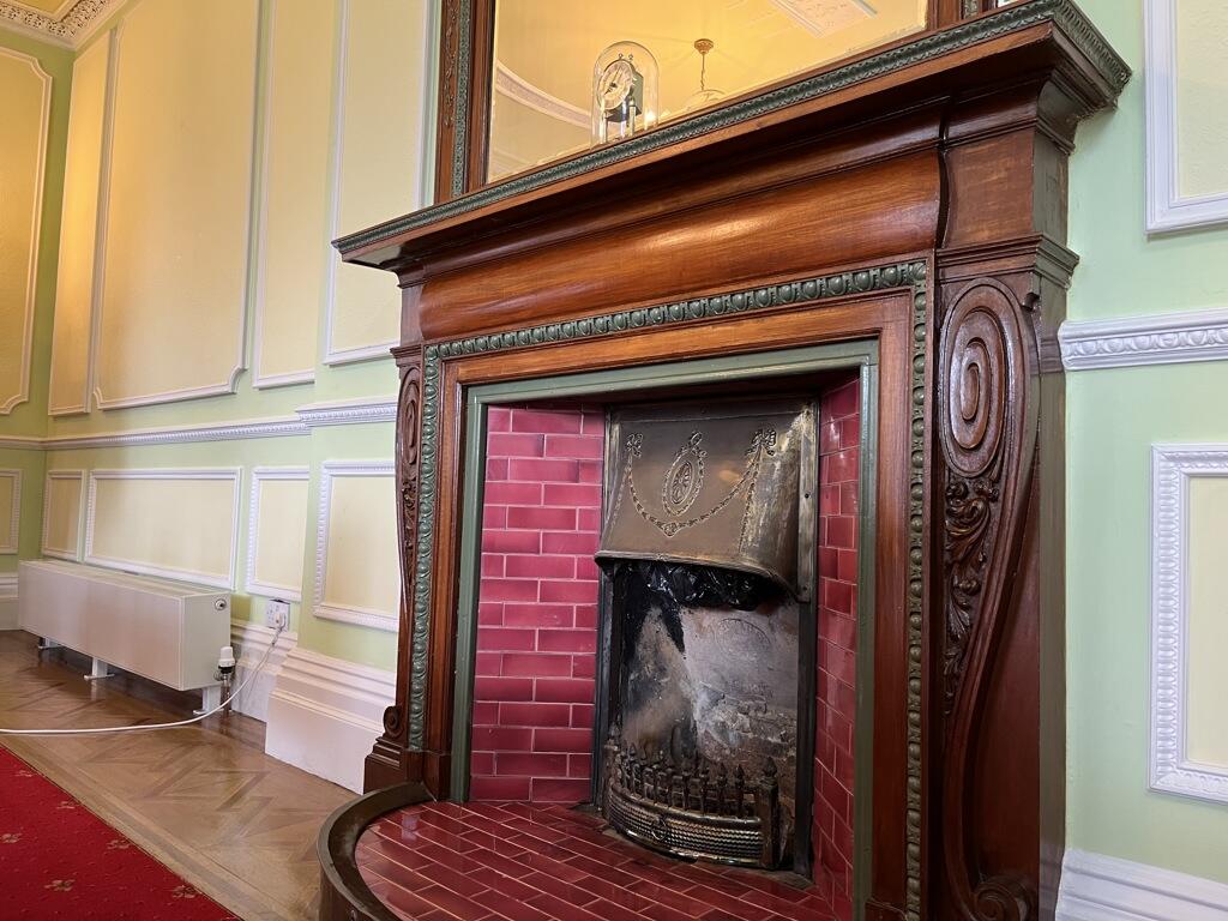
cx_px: 614
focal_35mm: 26
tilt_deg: +2.4
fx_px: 922
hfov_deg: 67.3
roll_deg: -1.7
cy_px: 460
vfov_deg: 53.1
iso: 100
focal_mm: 5.1
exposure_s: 1/50
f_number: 1.6
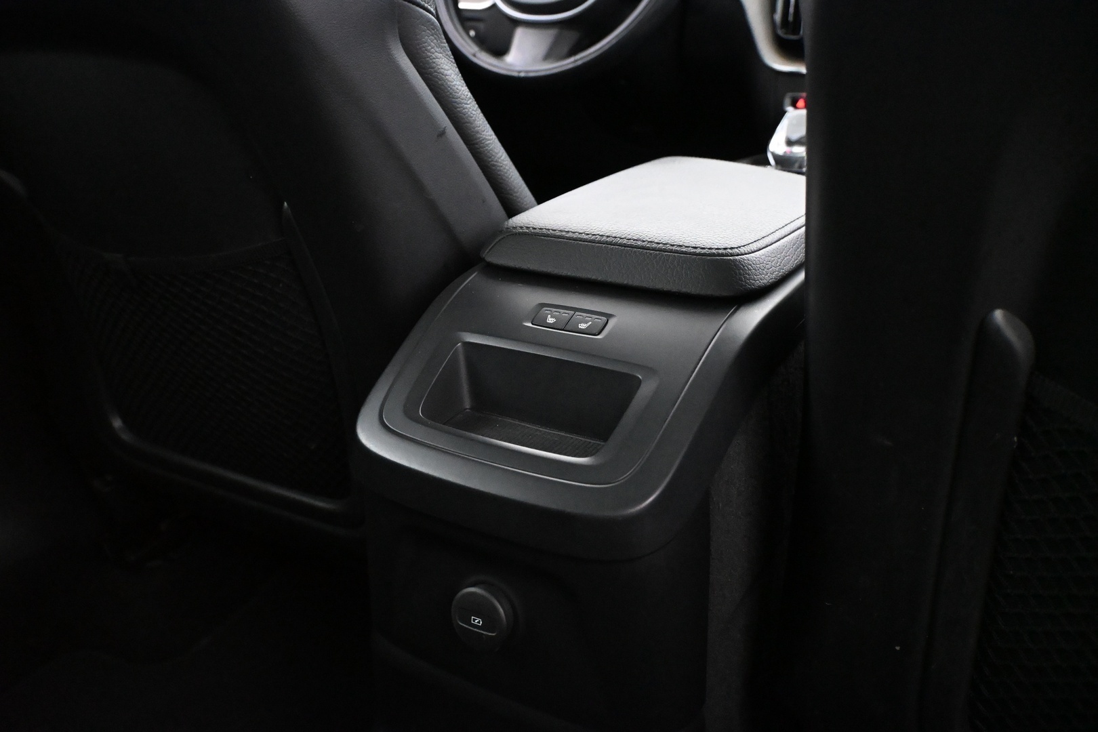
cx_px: 549
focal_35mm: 31
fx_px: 938
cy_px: 366
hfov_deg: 60.7
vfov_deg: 42.6
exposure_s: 1/30
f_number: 3.8
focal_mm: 20.5
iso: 10000
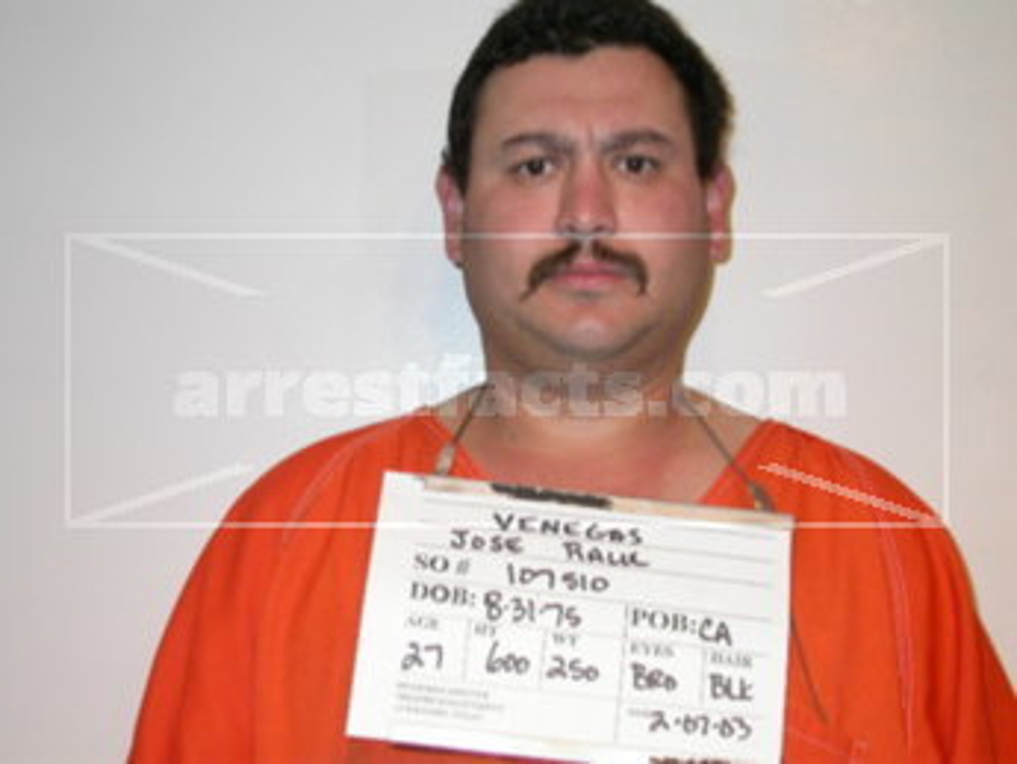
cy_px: 382
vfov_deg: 21.6
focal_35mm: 68
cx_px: 508
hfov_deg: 28.6
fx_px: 1998
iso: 100
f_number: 3.3
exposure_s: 1/60.3
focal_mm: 14.2
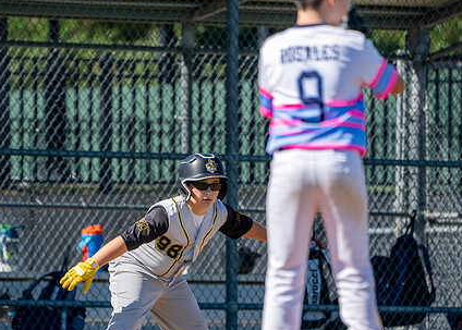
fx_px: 8255
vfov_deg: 2.3
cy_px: 228
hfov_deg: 3.2
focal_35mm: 629
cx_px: 151
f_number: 5.6
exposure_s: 1/5000
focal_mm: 321
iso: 800
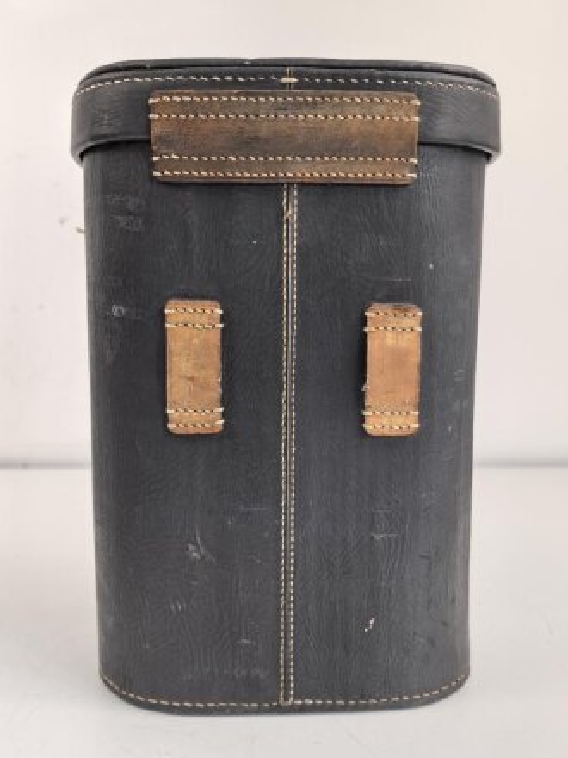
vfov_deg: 52.6
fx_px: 766
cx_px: 284
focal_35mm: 35
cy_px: 379
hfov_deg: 40.7
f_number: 2
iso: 64
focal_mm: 8.5
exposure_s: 1/100
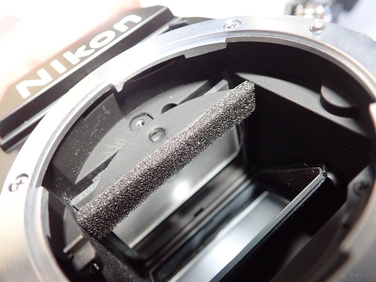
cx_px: 188
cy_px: 141
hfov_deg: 60.0
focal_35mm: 30
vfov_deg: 46.8
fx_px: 326
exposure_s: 1/30
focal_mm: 5.5
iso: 1000
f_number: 2.3
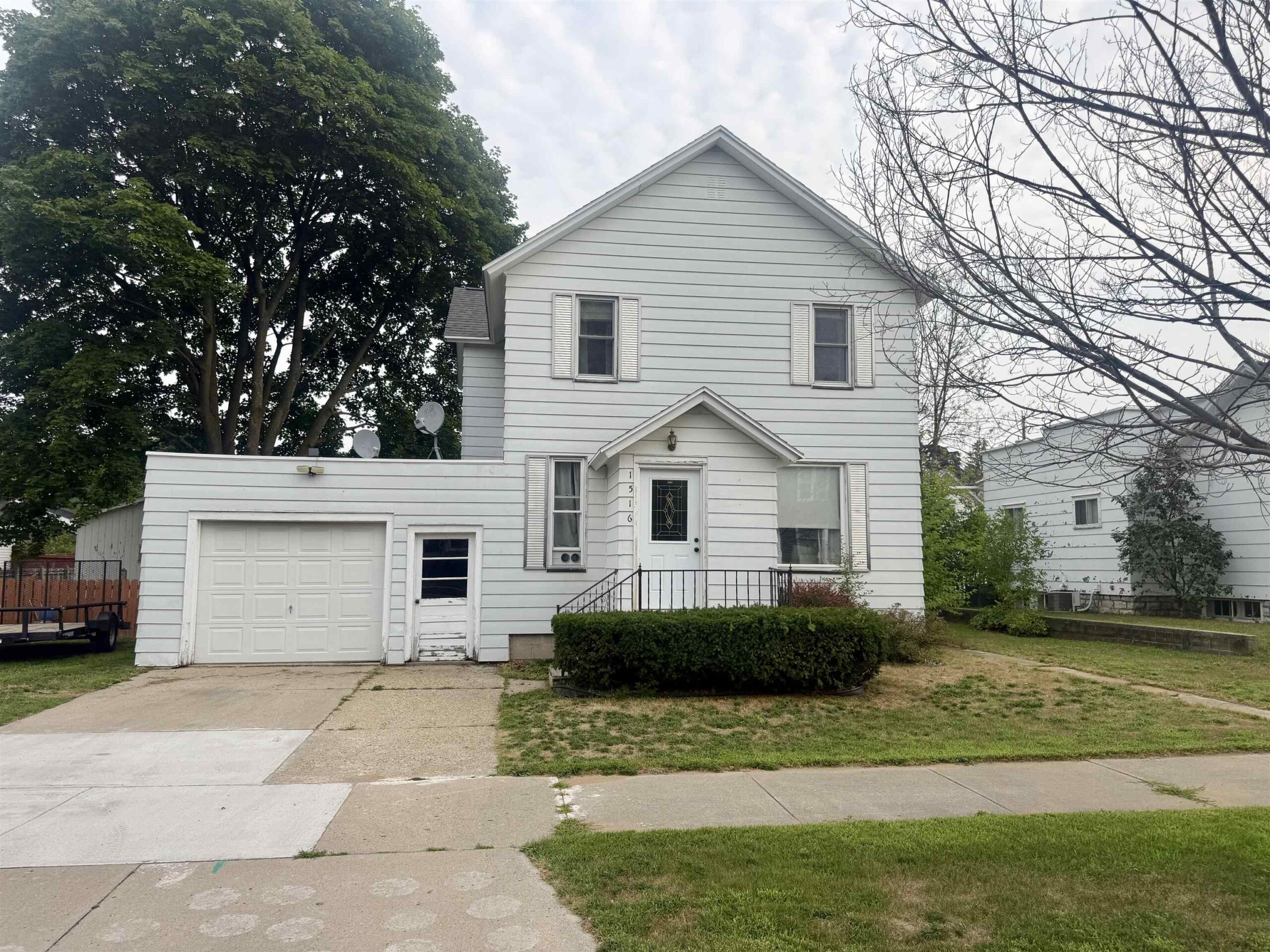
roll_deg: +0.9
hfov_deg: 71.6
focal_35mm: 24
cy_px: 476
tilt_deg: +6.4
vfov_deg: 56.8
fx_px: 881
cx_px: 635
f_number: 1.78
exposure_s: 1/1812
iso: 80
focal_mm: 6.76
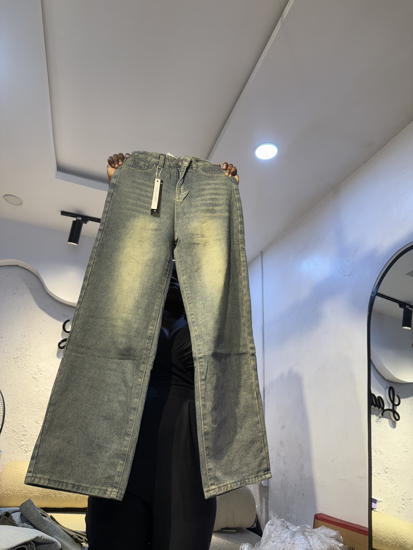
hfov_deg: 56.8
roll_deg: -3.9
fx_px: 382
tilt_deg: +22.5
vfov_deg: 71.6
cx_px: 206
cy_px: 275
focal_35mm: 24
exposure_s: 1/100
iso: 64
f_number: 1.78
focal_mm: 6.76
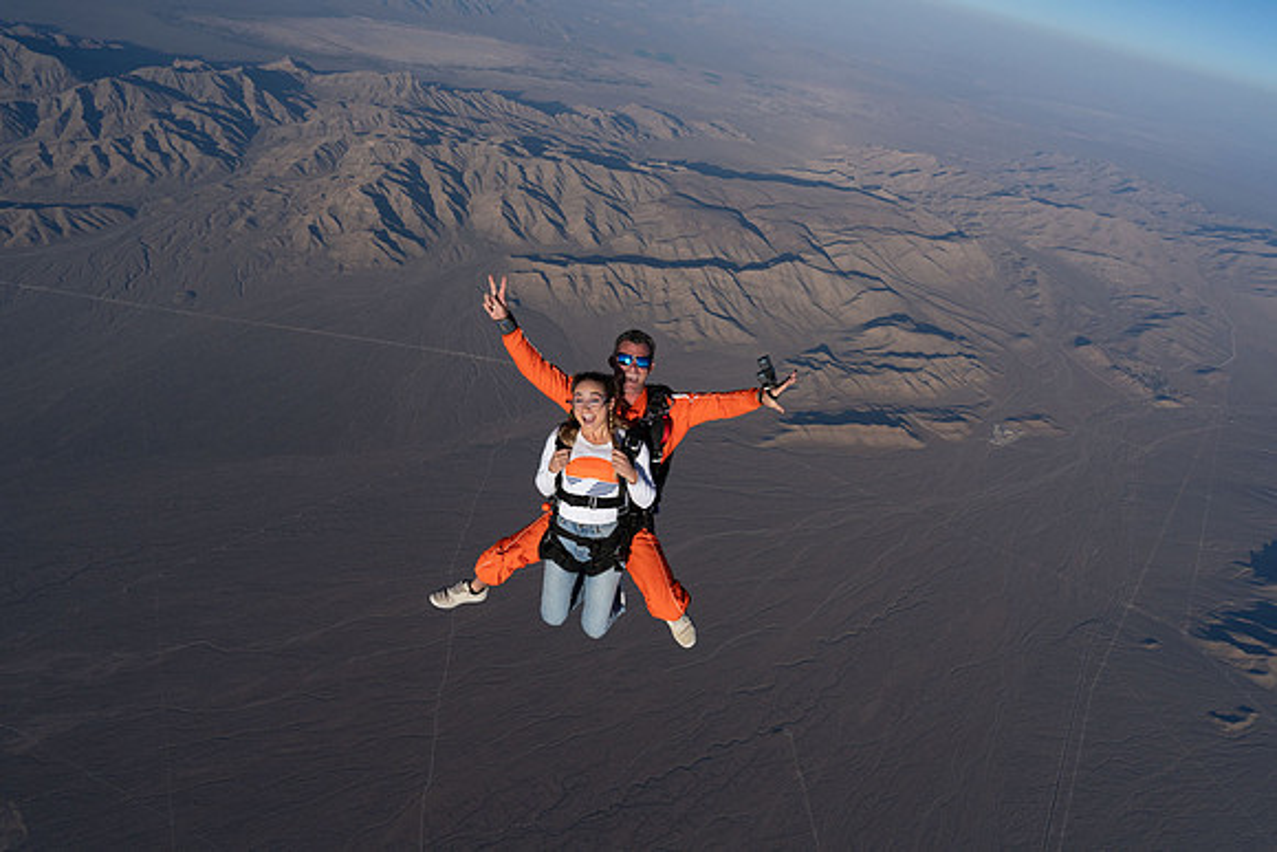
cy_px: 426
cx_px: 638
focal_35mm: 24
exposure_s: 1/2000
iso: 800
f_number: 11
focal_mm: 24
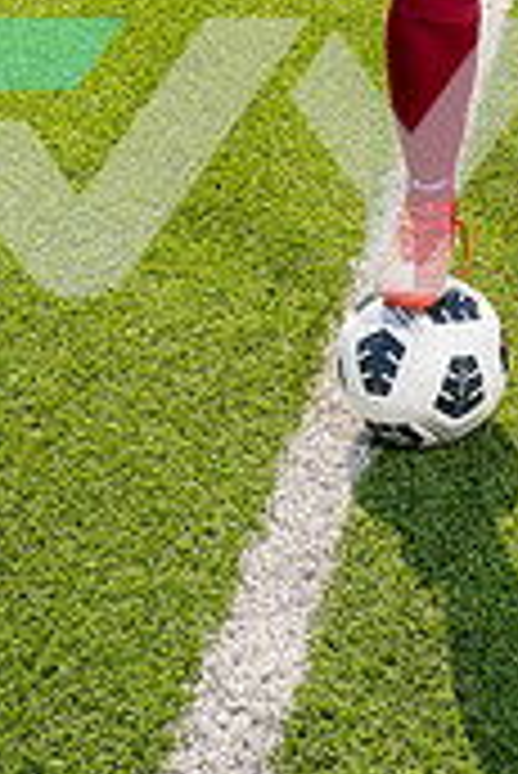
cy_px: -158
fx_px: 2025
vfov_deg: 20.3
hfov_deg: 14.3
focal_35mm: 94
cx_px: 527
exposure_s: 1/250
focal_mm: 36
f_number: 11
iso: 320
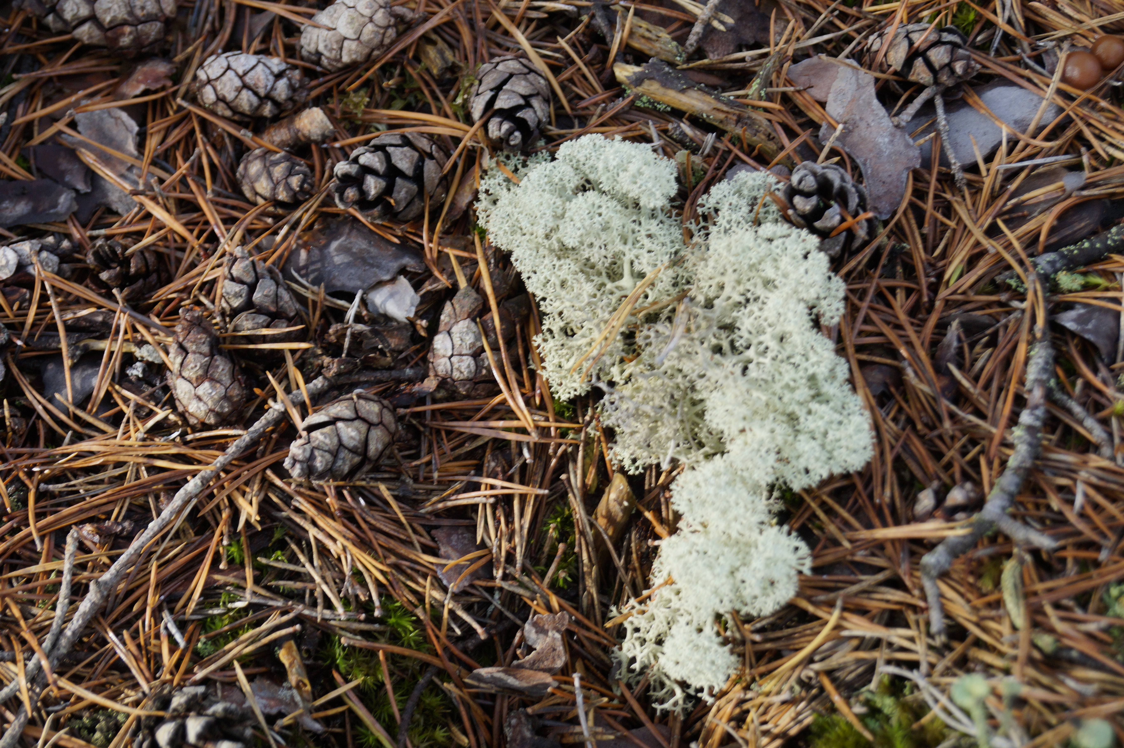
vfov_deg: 16.5
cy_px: 374
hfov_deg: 24.6
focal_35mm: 82
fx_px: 2574
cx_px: 562
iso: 200
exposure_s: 1/160
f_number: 5.6
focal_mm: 55
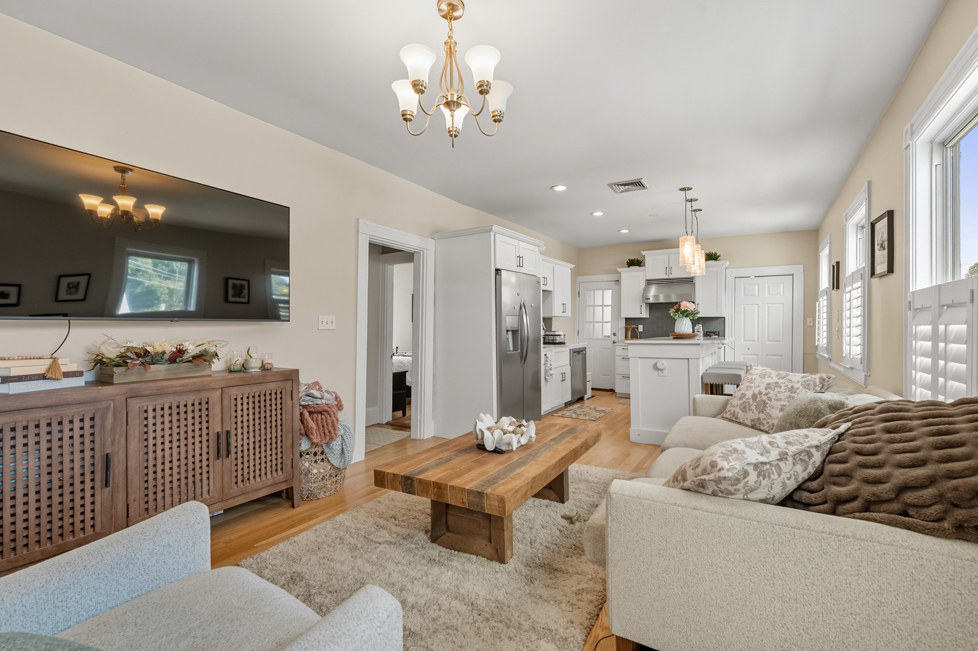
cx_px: 489
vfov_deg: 81.1
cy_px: 326
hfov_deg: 104.3
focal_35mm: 14
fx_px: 380
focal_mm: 14
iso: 100
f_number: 8
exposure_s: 1/4
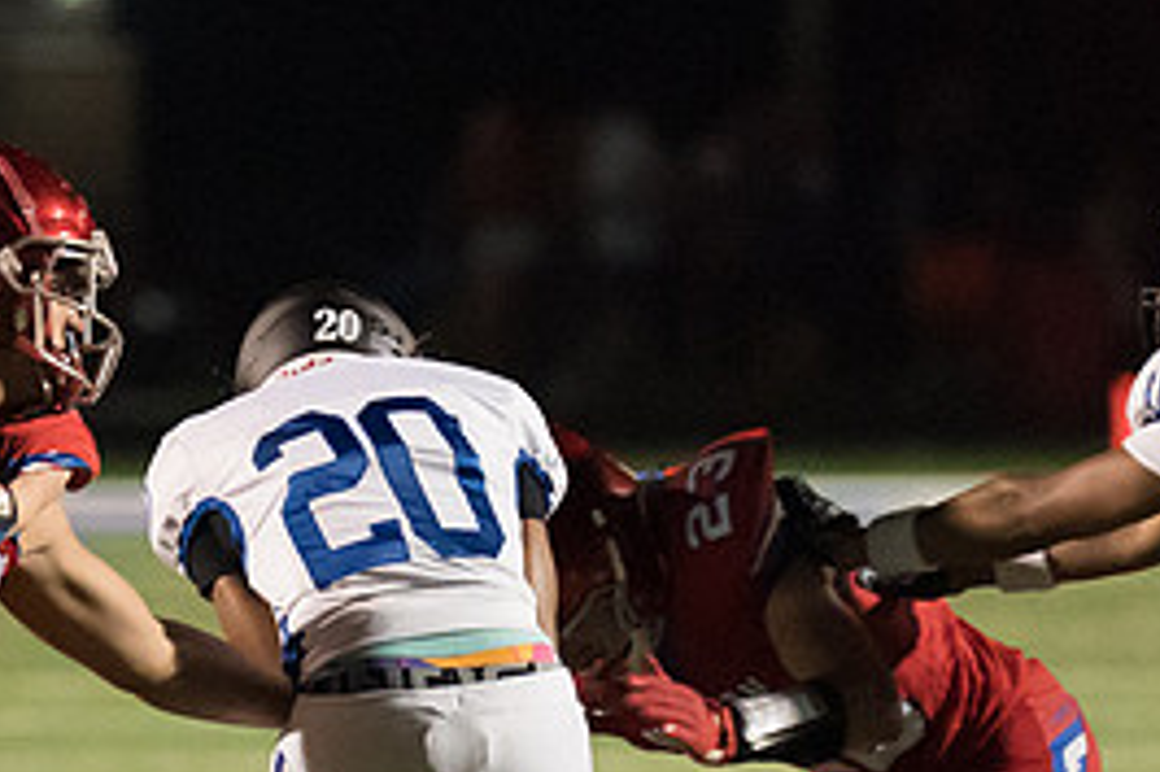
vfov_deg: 1.6
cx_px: 302
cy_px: 751
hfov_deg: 2.5
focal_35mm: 833
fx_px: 26823
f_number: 2.8
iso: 12800
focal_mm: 200
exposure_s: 1/1250
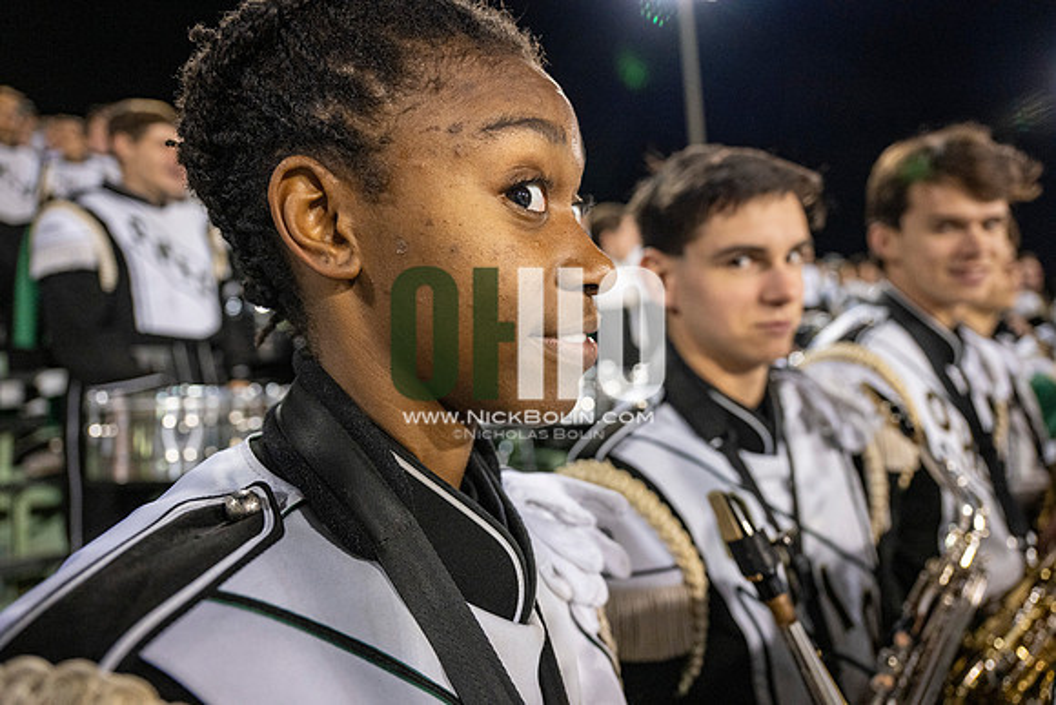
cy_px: 352
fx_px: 704
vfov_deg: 53.2
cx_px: 528
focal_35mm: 24
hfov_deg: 73.7
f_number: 3.2
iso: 2000
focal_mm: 24
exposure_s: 1/500
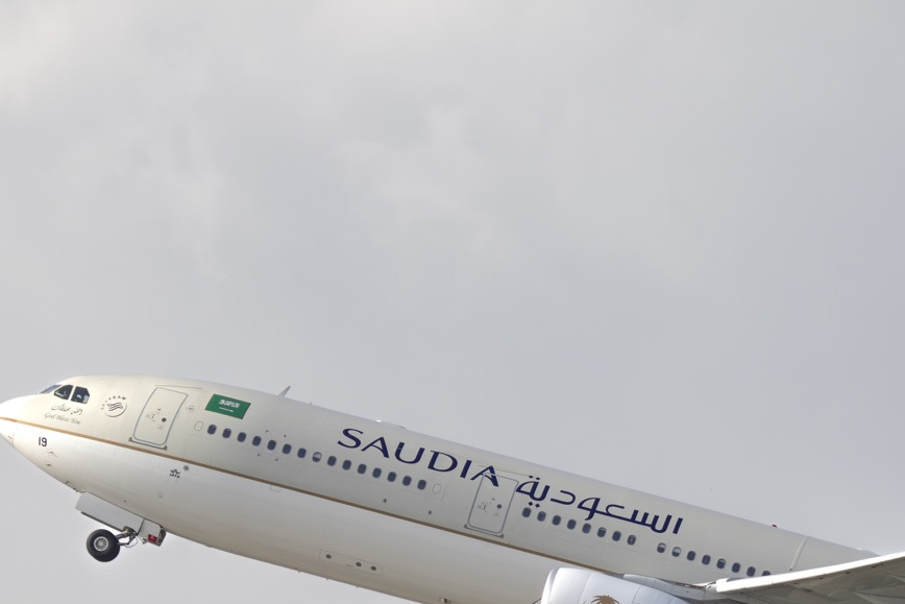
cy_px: 605
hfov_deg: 3.7
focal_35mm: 553
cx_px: 915
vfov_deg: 2.5
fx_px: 13903
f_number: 5.6
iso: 200
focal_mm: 200
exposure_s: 1/2000
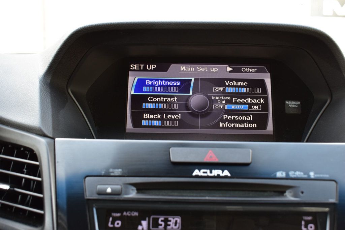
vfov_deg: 30.8
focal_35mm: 44
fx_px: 417
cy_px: 115
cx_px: 172
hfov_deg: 45.0
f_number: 7.1
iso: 400
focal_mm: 29
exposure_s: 1/25
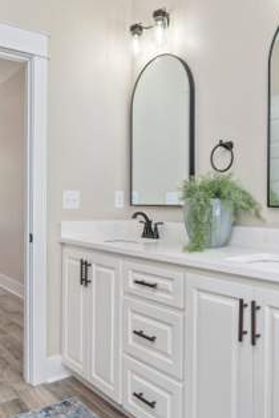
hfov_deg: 41.2
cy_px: 209
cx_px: 146
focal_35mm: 32
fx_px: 371
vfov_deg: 58.7
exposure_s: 1/60
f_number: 9
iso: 320
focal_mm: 21
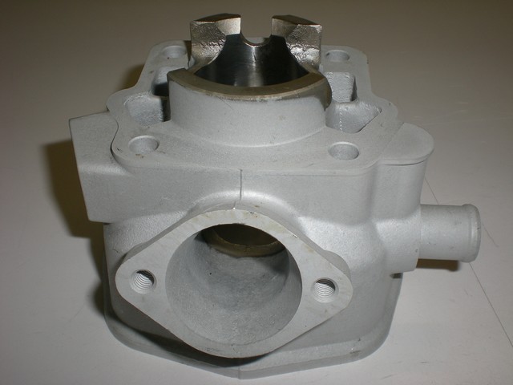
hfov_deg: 42.9
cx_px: 256
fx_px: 652
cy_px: 192
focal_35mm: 44
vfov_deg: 32.9
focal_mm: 7.4
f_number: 4.9
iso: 50
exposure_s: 1/60
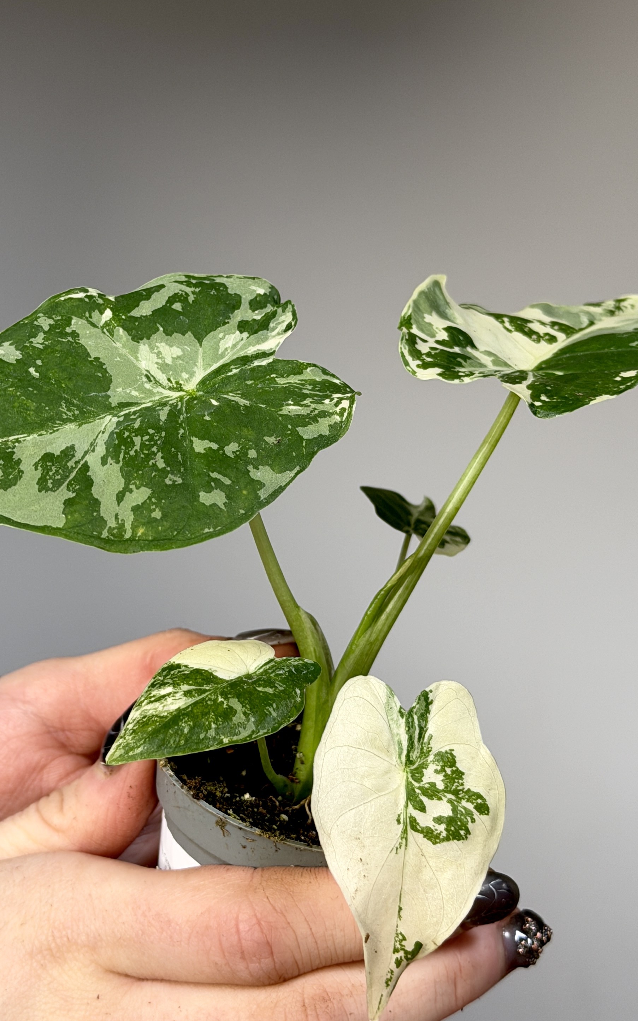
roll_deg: +0.9
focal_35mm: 71
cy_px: 494
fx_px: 1975
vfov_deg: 29.0
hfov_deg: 18.3
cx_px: 246
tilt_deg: -2.5
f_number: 1.78
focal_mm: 6.76
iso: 64
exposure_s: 1/100
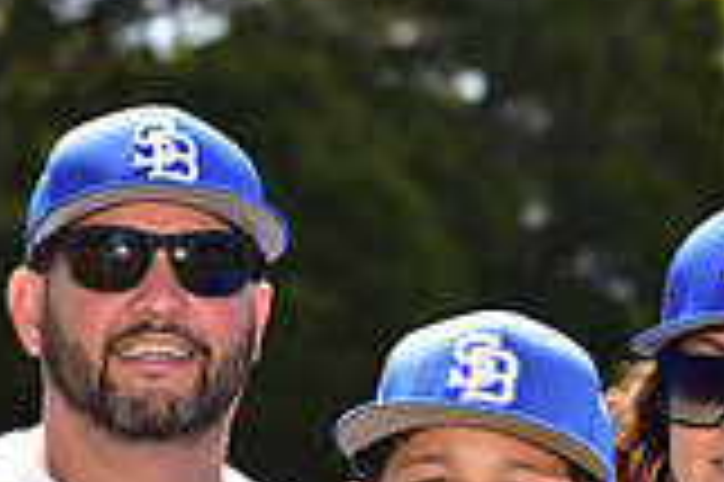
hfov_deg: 6.2
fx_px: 6670
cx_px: 382
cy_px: 691
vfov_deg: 4.1
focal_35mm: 332
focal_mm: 92
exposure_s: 1/200
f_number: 5.6
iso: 80
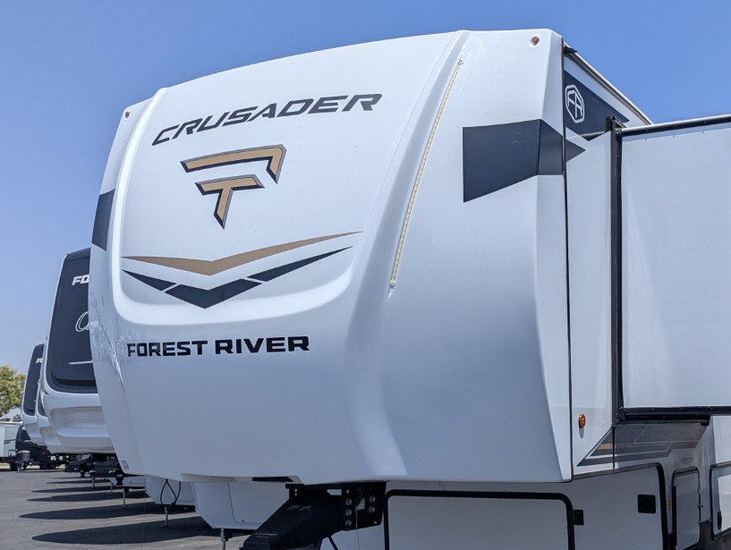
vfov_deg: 35.0
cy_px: 351
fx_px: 867
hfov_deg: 44.0
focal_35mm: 41
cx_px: 561
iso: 45
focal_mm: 6.81
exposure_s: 1/3650
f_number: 1.85
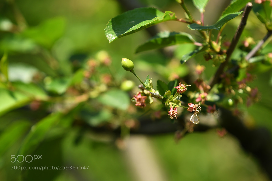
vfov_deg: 4.6
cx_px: 136
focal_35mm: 300
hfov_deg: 6.9
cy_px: 90
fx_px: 2266
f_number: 3.2
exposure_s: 1/800
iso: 100
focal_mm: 200
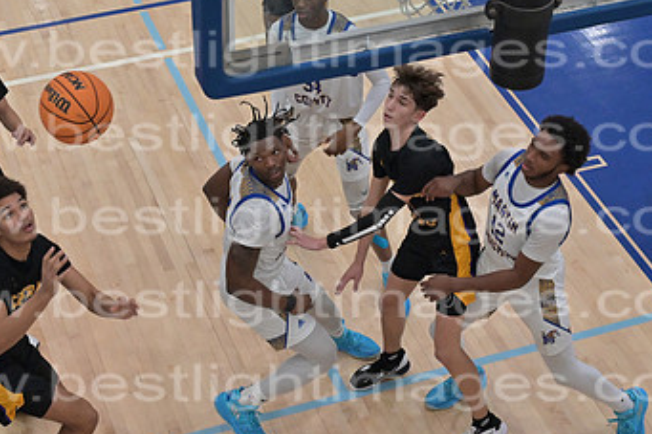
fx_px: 1539
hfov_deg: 23.9
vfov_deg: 16.0
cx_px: 300
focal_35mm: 85
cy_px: 96
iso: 5000
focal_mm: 50
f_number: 4
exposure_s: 1/800
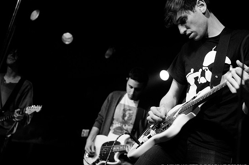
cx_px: 128
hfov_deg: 35.4
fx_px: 390
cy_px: 82
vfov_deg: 23.9
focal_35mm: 57
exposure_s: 1/100
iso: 2000
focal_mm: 35
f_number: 2.8
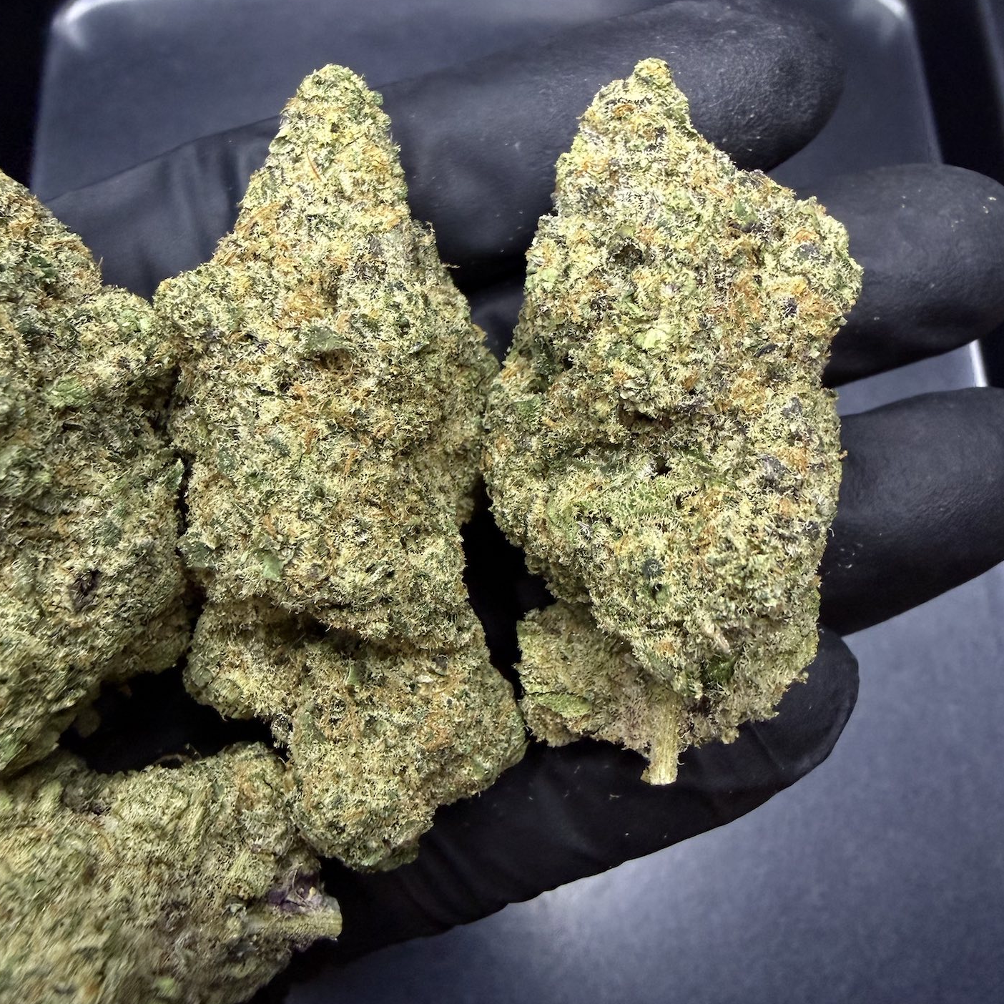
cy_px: 483
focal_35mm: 29
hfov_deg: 55.6
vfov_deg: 55.6
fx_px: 952
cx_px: 493
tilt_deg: -71.8
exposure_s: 1/50
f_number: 2.2
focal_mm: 2.22
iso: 320
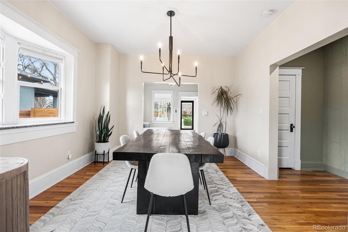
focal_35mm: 16
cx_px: 174
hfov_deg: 96.7
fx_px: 155
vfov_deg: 73.8
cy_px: 116
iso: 200
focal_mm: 16
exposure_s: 1/2.5
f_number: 8
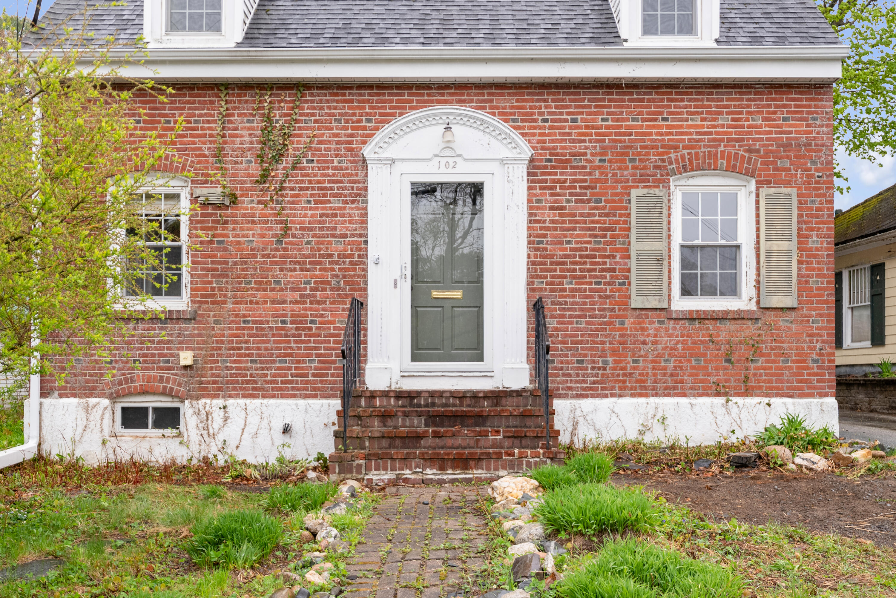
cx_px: 448
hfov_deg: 54.4
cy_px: 299
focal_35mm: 35
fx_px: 871
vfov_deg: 37.9
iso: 320
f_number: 4.5
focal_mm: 35
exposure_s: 1/400
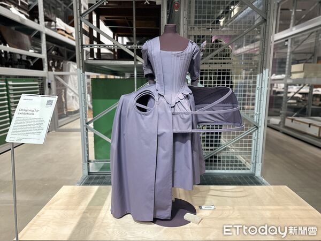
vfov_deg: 56.8
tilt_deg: -10.1
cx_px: 160
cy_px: 120
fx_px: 223
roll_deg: +0.0
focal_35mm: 24
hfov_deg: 71.6
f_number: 1.78
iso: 500
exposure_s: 1/60
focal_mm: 6.86
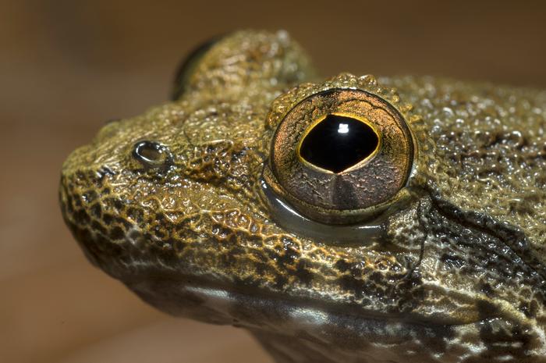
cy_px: 182
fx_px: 1363
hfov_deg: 22.6
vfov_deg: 15.2
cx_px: 273
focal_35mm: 90
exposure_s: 1/250
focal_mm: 60
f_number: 25
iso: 100
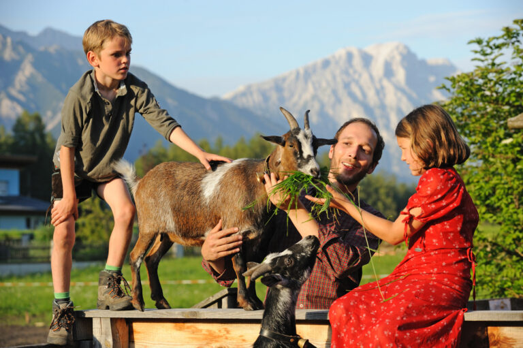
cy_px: 174
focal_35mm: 98
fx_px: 1423
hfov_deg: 20.8
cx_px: 262
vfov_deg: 13.9
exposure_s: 1/800
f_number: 5.6
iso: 400
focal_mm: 98
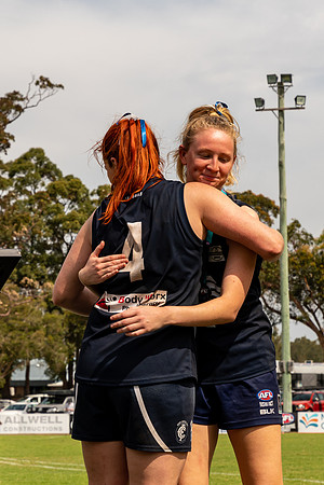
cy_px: 220
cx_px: 230
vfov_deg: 14.9
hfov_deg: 9.9
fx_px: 1862
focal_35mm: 138
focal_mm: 56
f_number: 8
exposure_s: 1/640
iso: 200
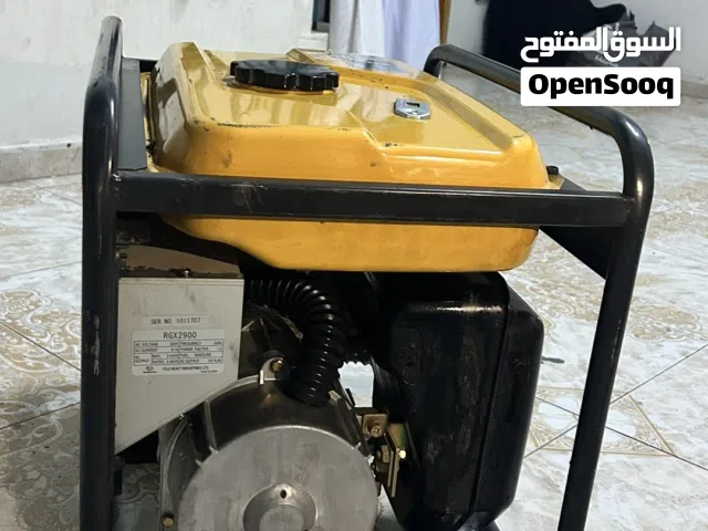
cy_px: 266
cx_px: 354
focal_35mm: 26
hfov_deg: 67.3
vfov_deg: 53.1
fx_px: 532
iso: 400
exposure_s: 1/33
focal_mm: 5.7
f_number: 1.5
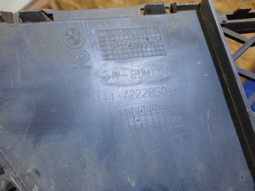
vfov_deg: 54.9
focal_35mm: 25
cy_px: 96
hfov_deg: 69.4
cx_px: 128
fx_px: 184
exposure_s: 1/25
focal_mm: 4.6
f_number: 2
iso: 320
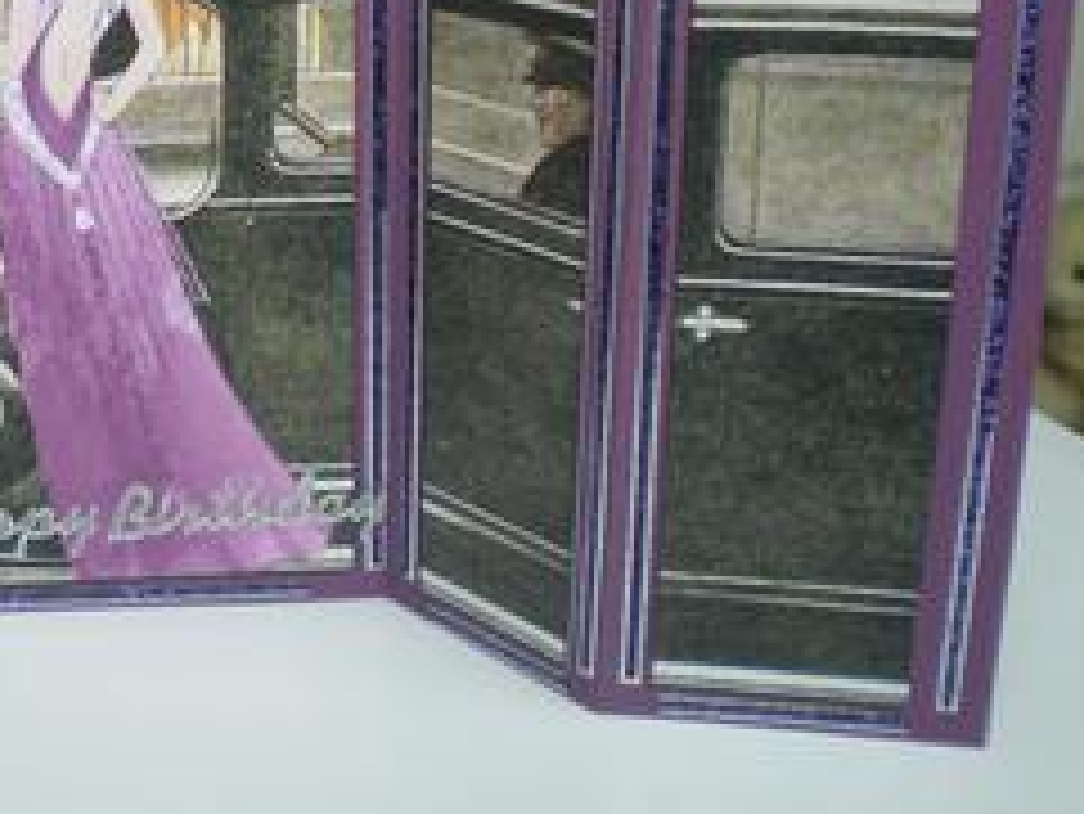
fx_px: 2224
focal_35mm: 71
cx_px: 112
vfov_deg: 20.4
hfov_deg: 26.5
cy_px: 121
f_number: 3.1
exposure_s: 1/103
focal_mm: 6.3
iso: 64
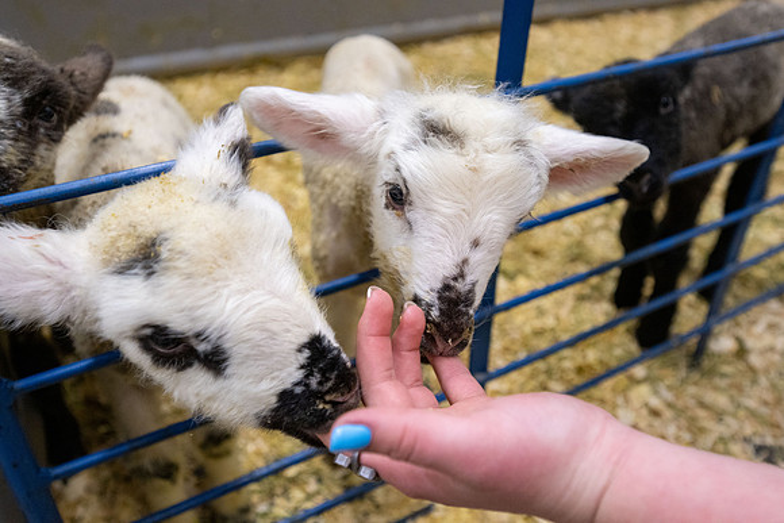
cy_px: 262
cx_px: 392
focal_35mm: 30
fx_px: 653
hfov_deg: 61.9
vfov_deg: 43.6
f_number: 4
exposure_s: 1/200
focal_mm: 30
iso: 3200
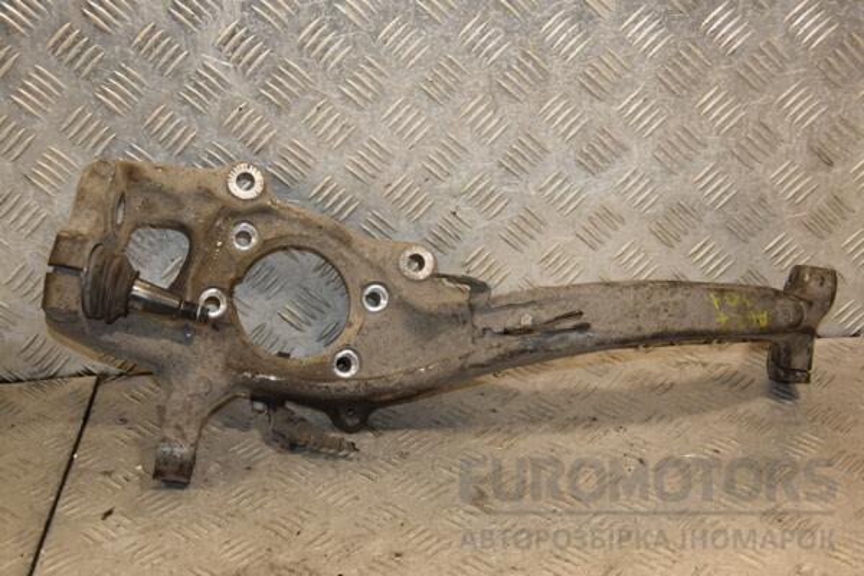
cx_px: 432
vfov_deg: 22.6
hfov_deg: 33.4
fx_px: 1440
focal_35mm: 60
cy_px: 288
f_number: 5.6
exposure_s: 1/200
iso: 800
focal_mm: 40
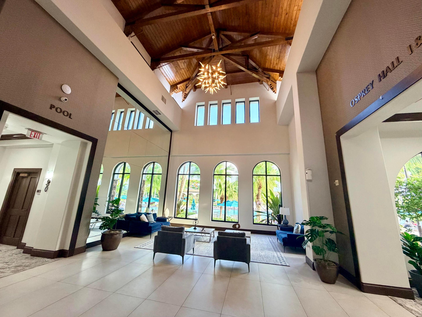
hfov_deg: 102.1
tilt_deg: +14.0
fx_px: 171
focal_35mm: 14
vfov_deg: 85.7
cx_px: 211
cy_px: 158
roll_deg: -2.3
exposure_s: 1/60
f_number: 2.2
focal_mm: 2.22
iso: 200
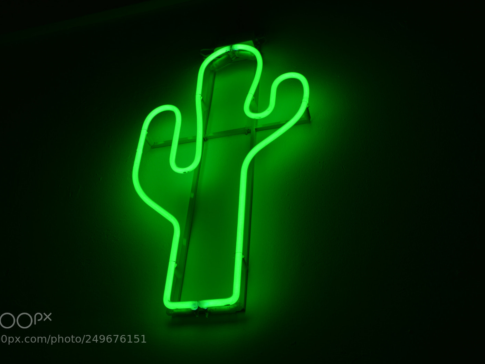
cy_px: 182
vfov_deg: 31.5
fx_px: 644
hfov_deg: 41.2
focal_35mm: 46
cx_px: 242
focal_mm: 28
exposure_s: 1/25
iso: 100
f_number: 11
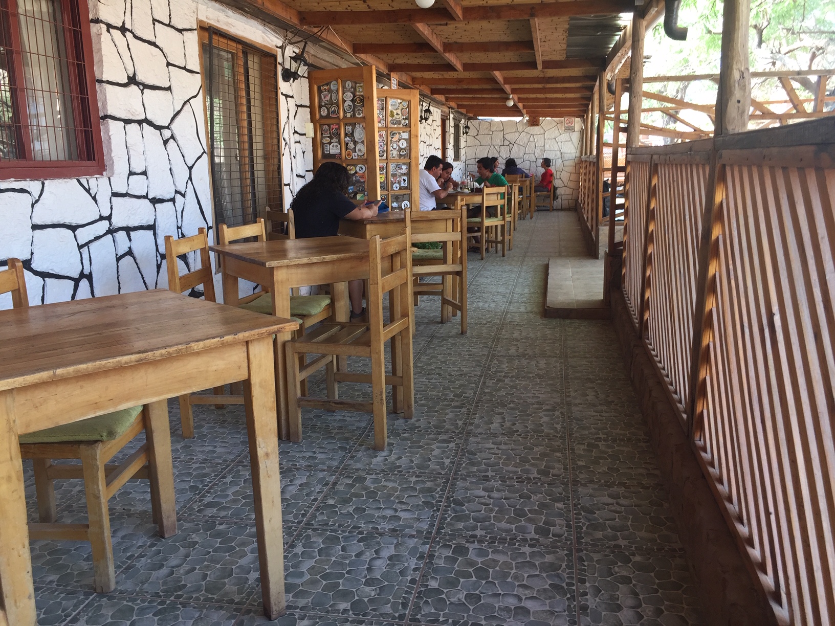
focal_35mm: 29
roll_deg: +0.6
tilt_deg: -9.5
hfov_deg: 61.7
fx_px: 700
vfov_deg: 48.2
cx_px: 418
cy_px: 313
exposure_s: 1/50
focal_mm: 4.15
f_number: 2.2
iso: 32
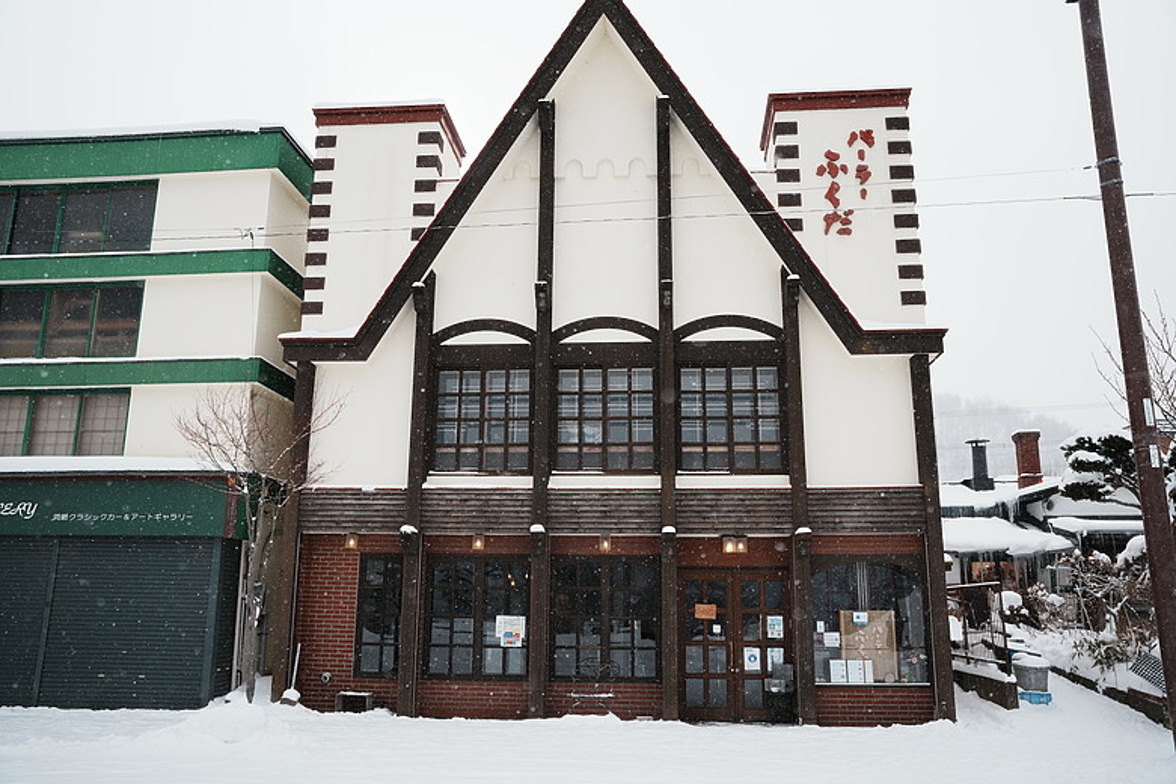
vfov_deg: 45.5
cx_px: 588
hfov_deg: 64.4
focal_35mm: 29
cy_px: 392
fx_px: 934
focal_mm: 28.6
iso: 250
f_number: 2.8
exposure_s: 1/2500
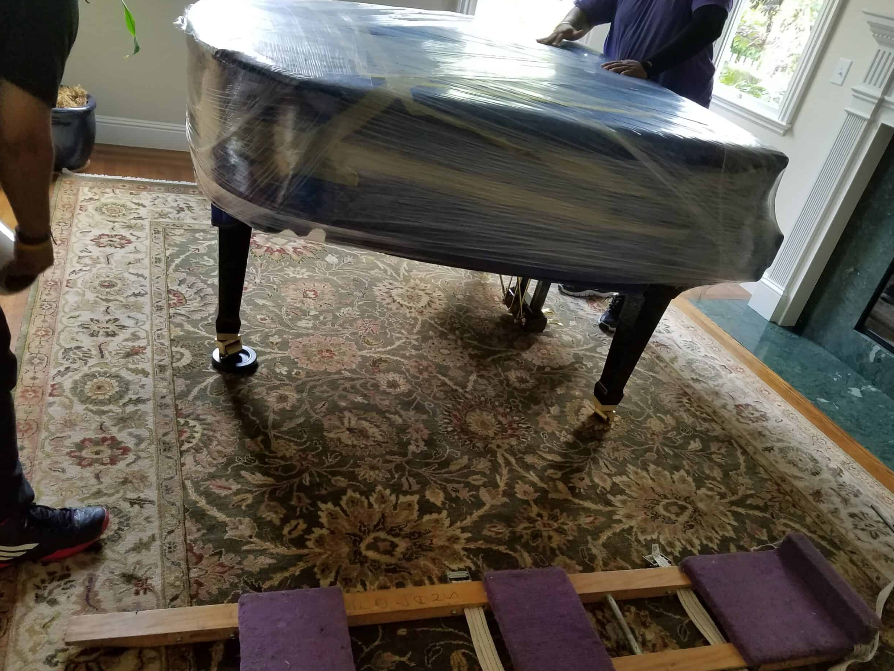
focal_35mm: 27
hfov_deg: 65.3
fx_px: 697
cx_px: 450
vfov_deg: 51.4
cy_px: 335
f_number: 1.7
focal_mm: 4.2
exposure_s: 1/100
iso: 250
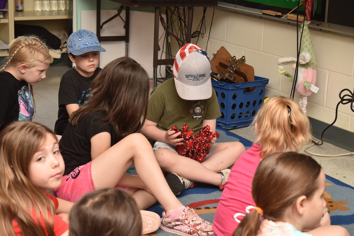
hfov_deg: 24.6
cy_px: 118
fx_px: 811
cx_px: 177
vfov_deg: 16.6
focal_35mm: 82
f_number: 5.6
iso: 500
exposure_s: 1/125
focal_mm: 55
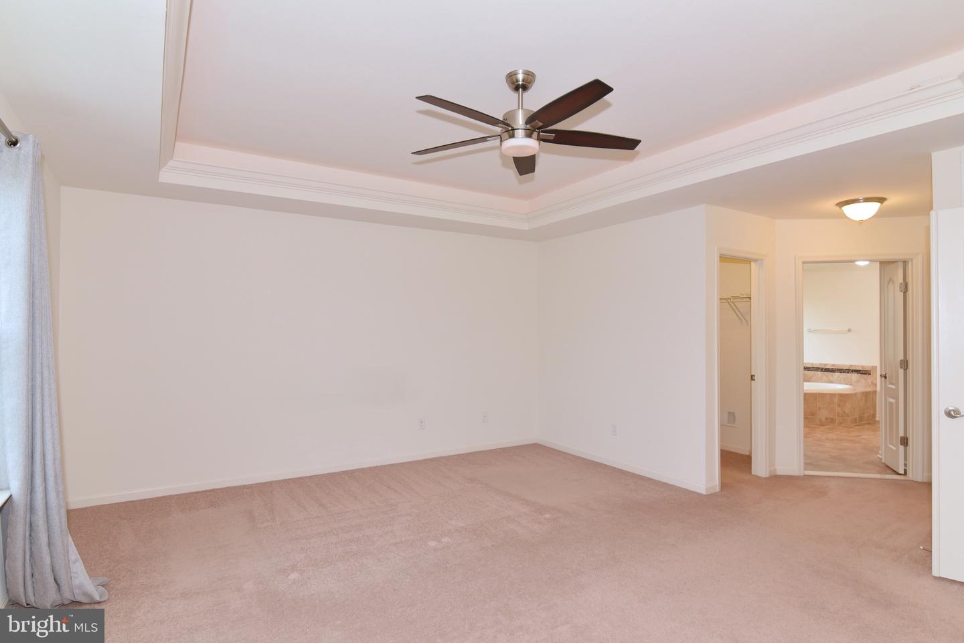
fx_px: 509
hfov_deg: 86.9
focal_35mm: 19
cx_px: 482
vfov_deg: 64.6
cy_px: 322
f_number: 6.3
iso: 800
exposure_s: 1/60
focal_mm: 19
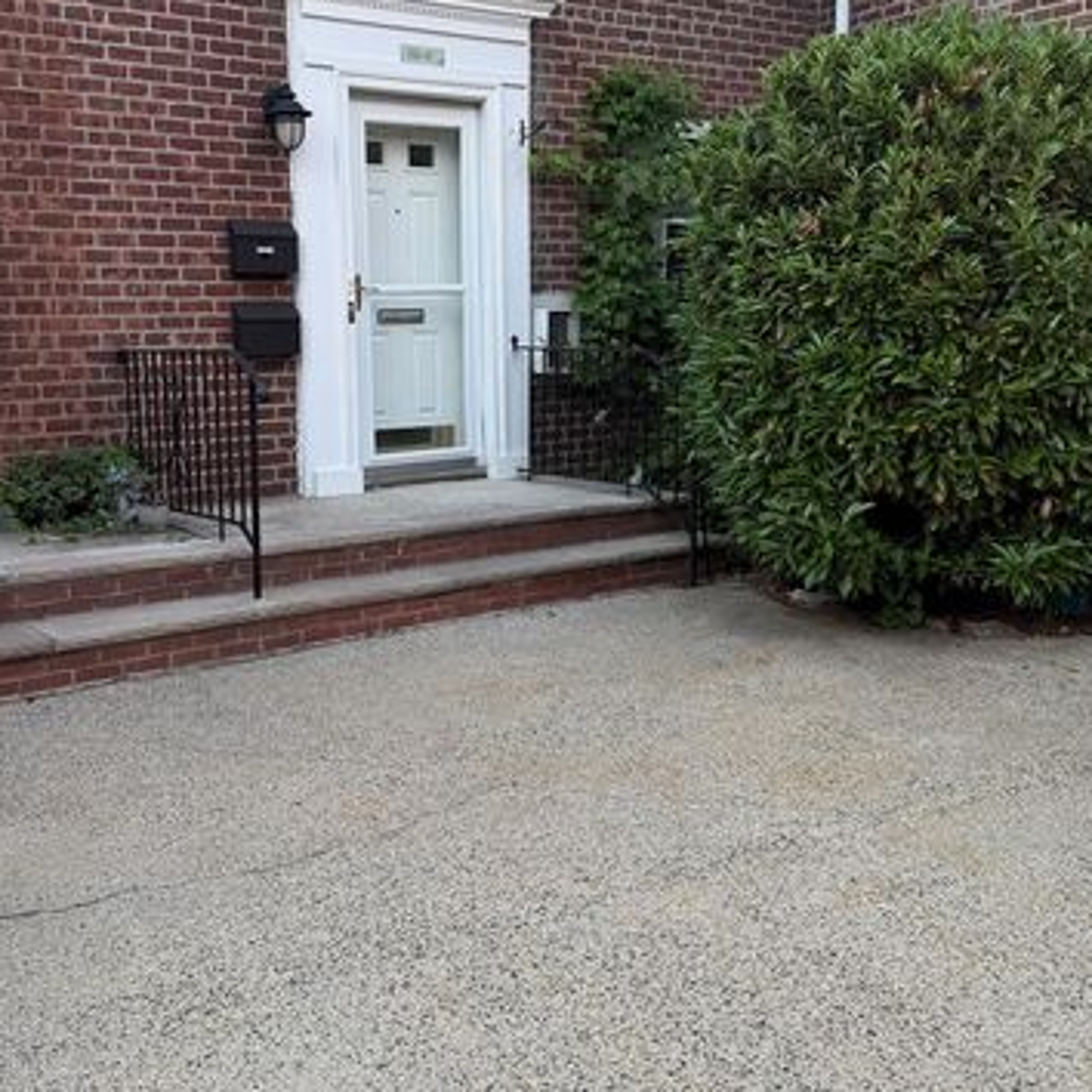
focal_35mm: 40
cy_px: 474
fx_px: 1428
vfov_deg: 41.8
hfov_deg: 41.8
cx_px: 469
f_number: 1.78
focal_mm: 6.76
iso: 80
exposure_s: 1/323
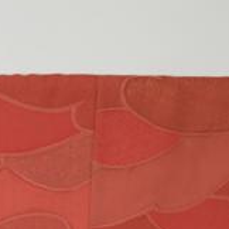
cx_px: -171
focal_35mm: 422
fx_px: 3158
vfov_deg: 4.1
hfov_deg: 4.1
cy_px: 387
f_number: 4
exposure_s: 1/250
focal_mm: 74
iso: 2000
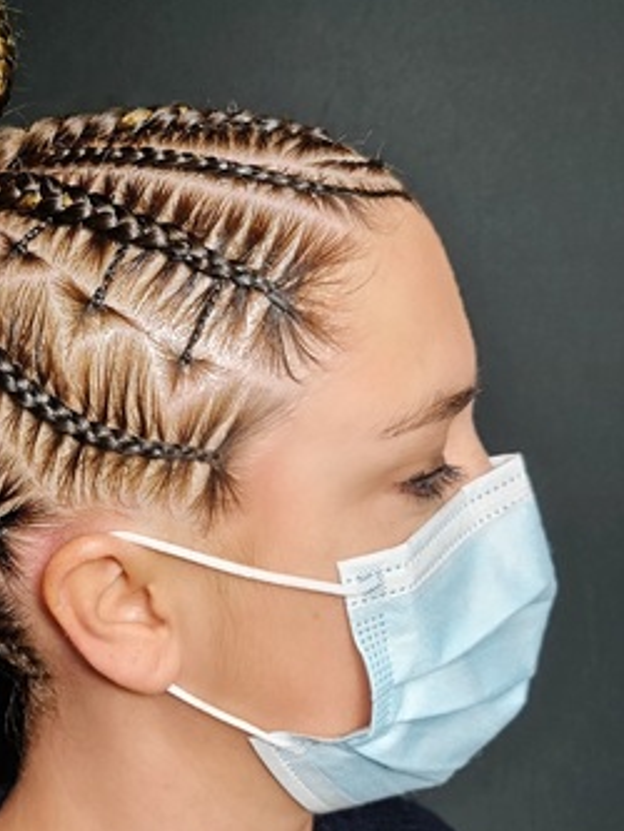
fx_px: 1081
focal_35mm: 45
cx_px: 115
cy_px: 492
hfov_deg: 31.3
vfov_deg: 41.9
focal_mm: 7
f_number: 1.8
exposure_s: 1/100
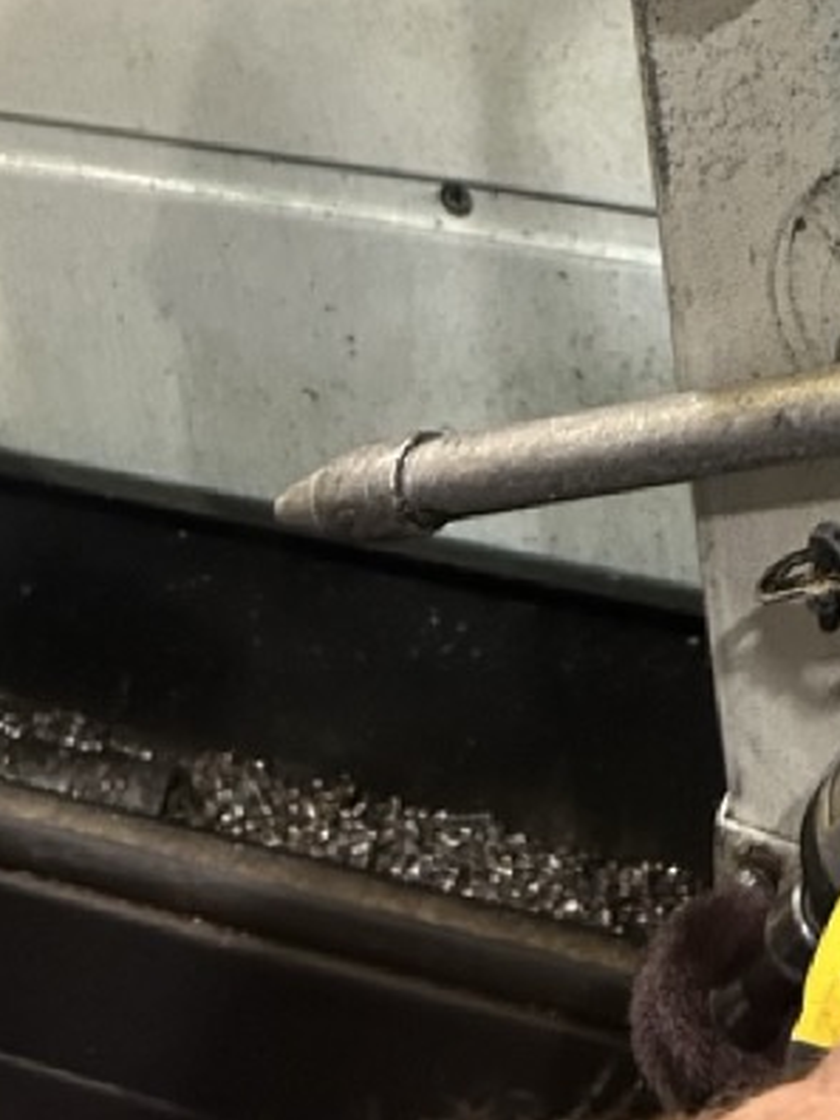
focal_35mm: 84
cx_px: 1191
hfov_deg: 16.3
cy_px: -594
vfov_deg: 19.9
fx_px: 2718
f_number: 1.5
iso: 500
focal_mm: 5.7
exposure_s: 1/60
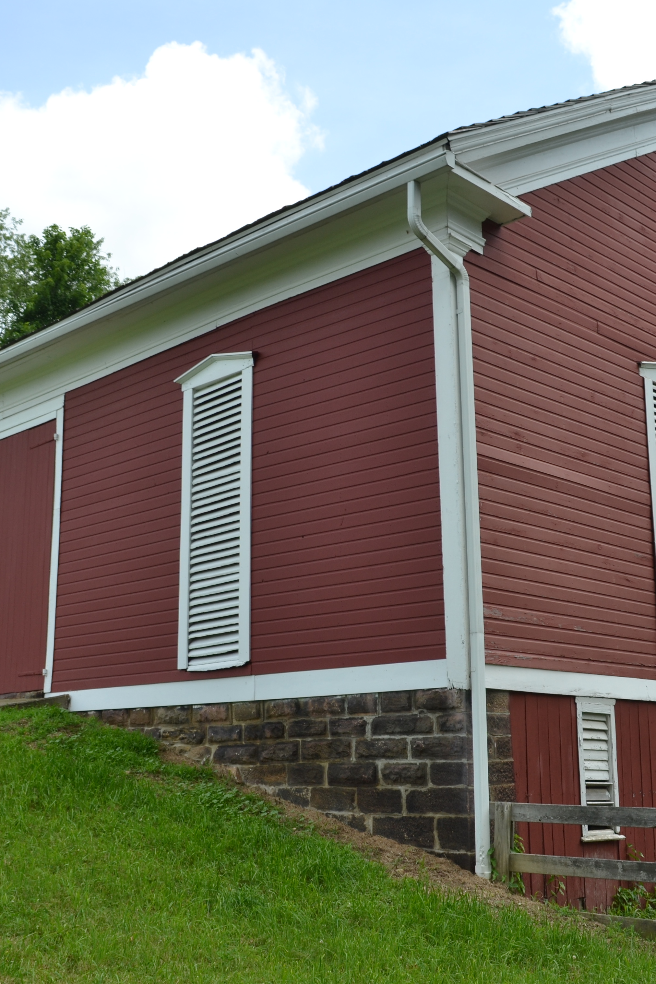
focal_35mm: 41
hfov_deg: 32.6
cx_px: 375
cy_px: 486
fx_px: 1121
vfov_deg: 47.4
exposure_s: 1/200
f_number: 8
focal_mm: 18
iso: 100
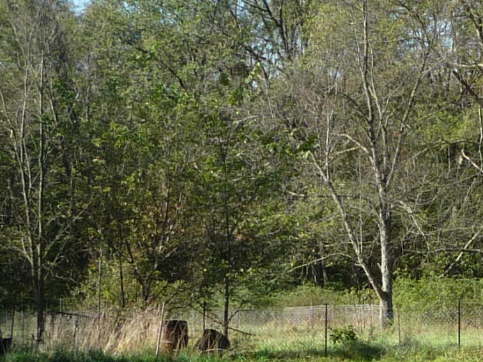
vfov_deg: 11.5
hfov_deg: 15.2
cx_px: 489
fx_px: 1772
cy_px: 387
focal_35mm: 127
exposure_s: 1/320
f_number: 4
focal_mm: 5.2
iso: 100
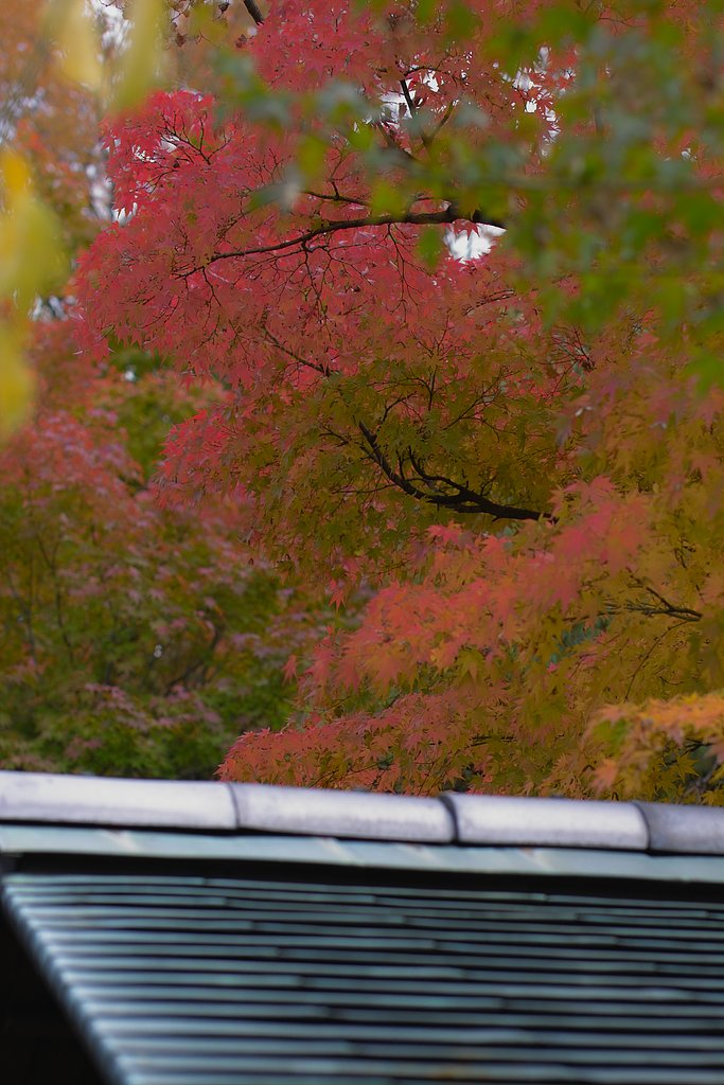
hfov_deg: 16.1
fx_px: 2563
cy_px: 542
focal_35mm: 85
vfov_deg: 23.9
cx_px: 362
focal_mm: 50
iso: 100
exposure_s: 1/125
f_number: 2.8
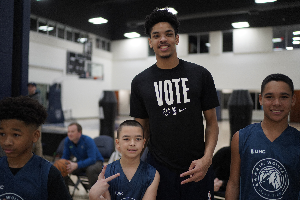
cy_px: 100
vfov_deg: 37.9
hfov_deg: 54.4
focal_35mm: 35
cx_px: 150
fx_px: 292
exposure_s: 1/1000
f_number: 1.4
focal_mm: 35
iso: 640
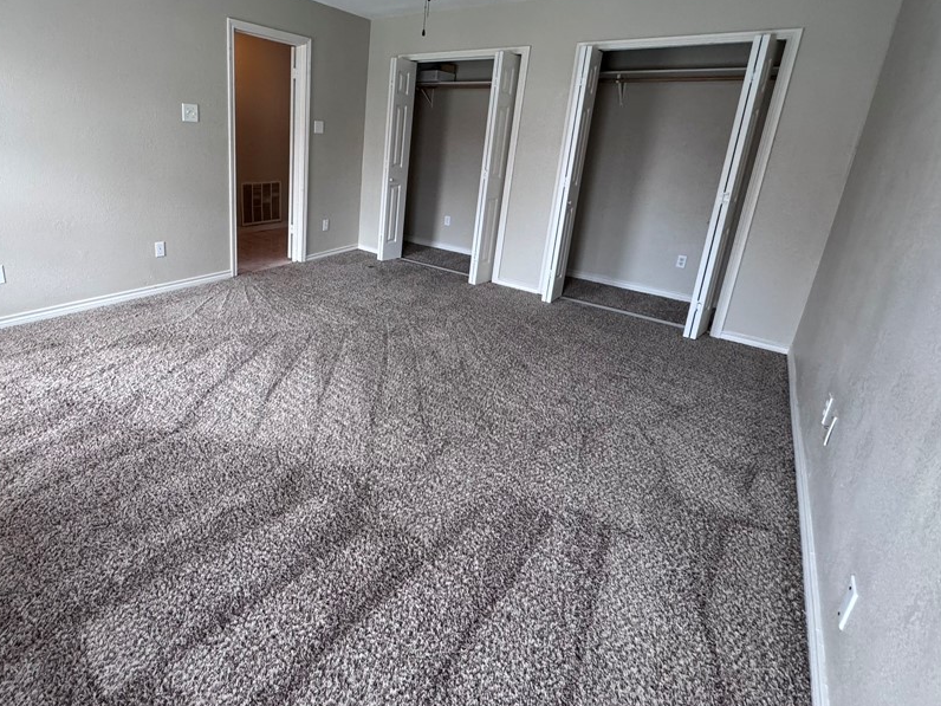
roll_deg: -3.1
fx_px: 489
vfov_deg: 70.5
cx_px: 365
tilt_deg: -15.2
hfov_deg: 86.4
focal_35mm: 18
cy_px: 268
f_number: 2.2
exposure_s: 1/120
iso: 250
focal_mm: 2.22
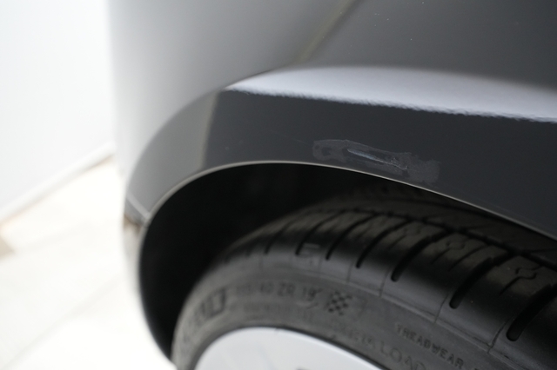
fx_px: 433
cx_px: 278
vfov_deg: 46.4
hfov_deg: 65.5
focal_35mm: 28
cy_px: 185
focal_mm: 28
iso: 5000
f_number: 4.5
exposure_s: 1/100
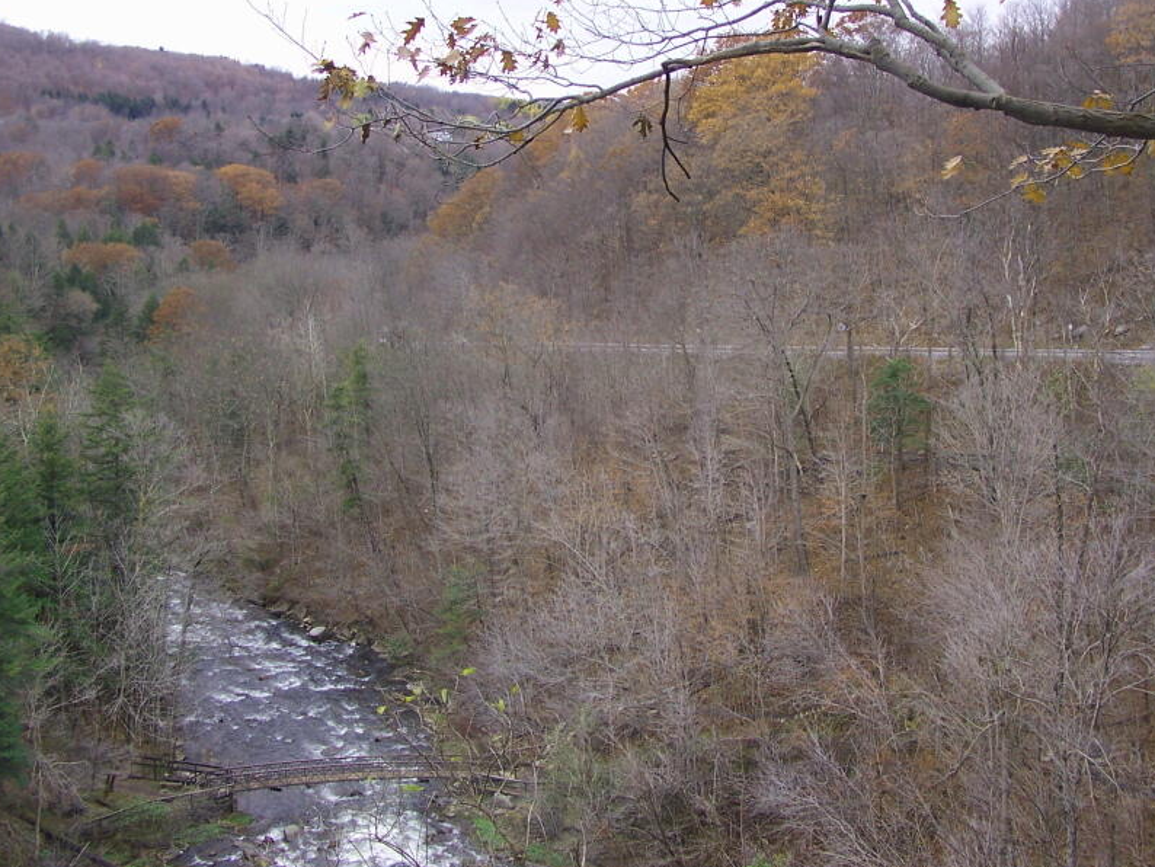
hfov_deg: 38.9
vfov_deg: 29.6
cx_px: 639
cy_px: 342
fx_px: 1635
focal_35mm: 49
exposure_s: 1/200
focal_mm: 6.3
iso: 80
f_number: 2.8
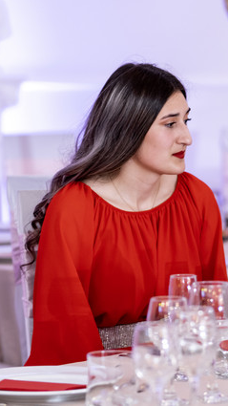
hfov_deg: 6.0
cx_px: 151
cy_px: 203
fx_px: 2171
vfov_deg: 10.7
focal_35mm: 202
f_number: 2
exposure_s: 1/200
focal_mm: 85
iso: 1000
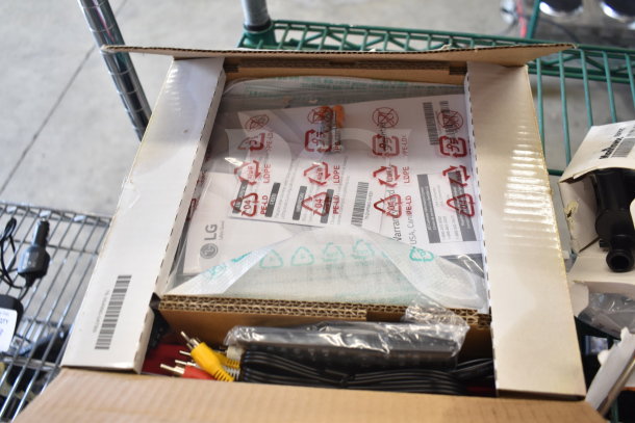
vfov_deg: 40.0
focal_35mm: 33
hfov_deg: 57.2
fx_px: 582
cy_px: 212
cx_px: 318
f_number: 3.8
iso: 280
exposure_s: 1/30
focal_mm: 22
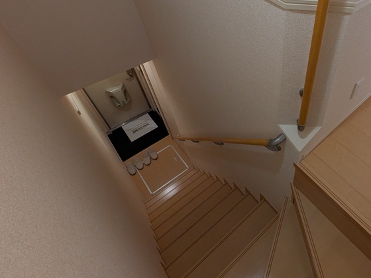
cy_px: 77
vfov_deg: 54.7
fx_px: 257
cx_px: 290
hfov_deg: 65.9
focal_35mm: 24
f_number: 2.2
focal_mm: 1.83
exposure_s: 1/60
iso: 252
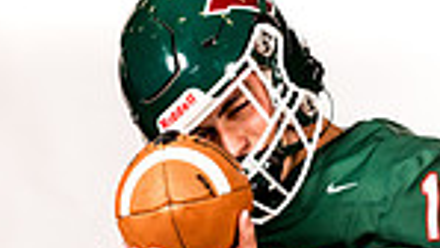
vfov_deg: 6.3
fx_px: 2136
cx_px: 254
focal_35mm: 183
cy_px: 599
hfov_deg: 11.8
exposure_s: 1/400
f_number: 8
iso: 800
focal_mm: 58
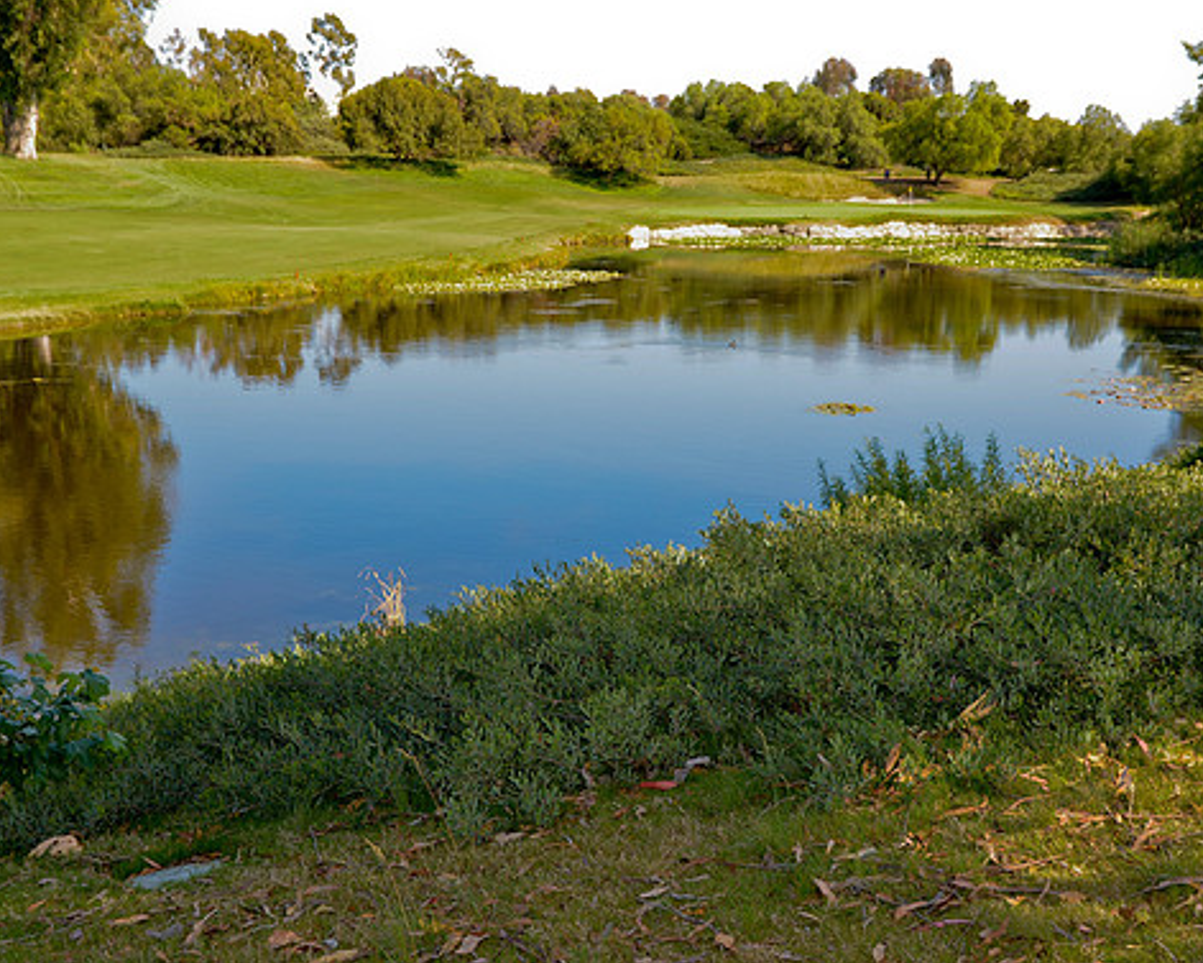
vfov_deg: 33.4
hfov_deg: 41.1
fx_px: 1603
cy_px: 478
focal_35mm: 45
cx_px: 605
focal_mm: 26
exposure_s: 1/200
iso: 100
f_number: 4
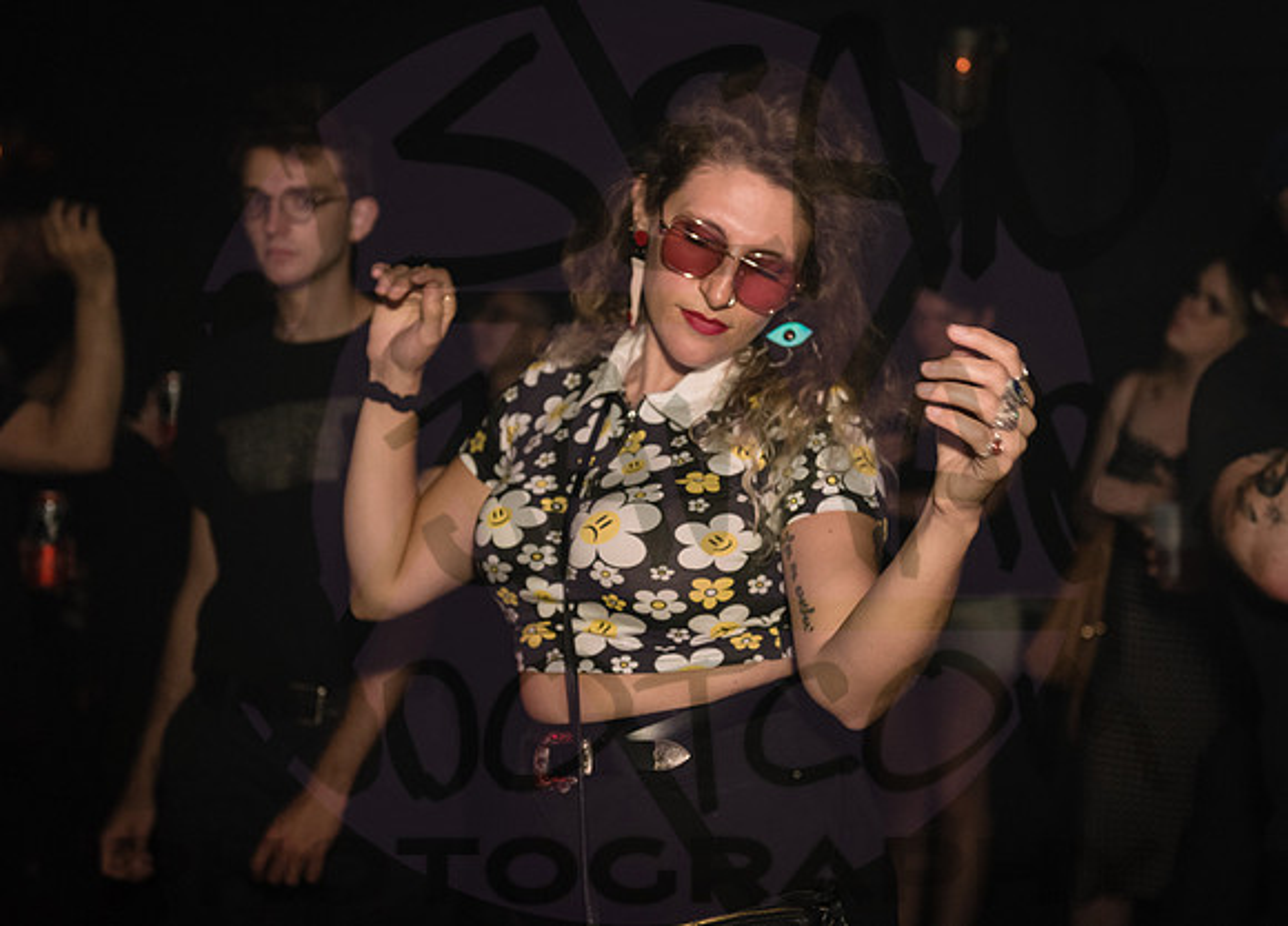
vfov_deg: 24.5
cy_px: 493
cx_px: 693
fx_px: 2133
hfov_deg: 33.6
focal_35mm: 58
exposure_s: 1/250
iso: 2500
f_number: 3.5
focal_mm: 52
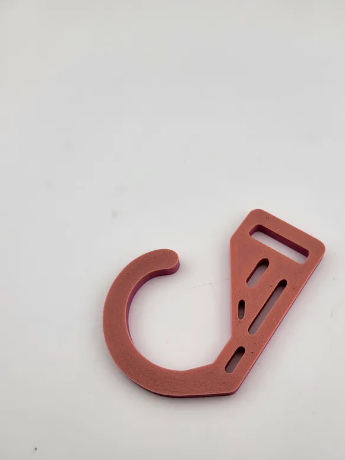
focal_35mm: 31
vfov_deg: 57.6
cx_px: 213
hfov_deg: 45.1
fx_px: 412
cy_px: 288
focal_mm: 5
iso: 40
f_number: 1.8
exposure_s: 1/1488
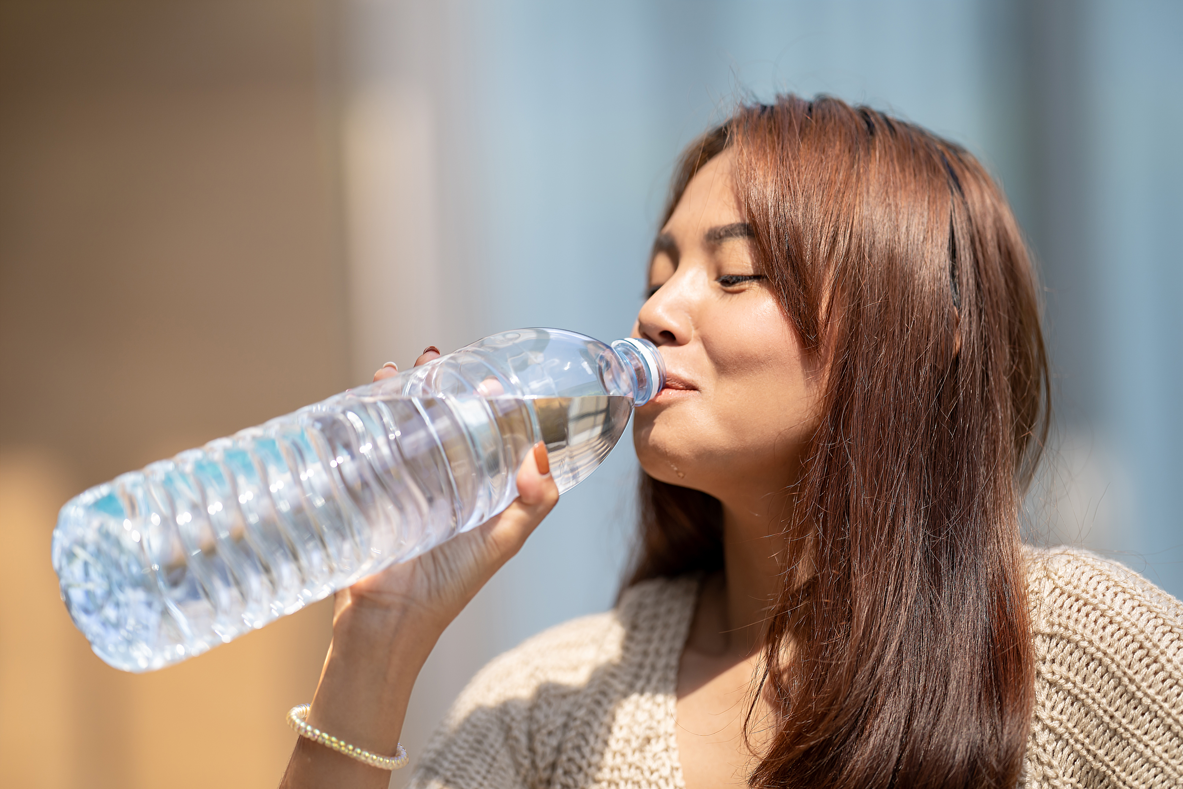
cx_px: 592
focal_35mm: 135
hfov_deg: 15.2
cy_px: 394
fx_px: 4436
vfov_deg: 10.2
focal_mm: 135
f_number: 1.8
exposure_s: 1/2500
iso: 100
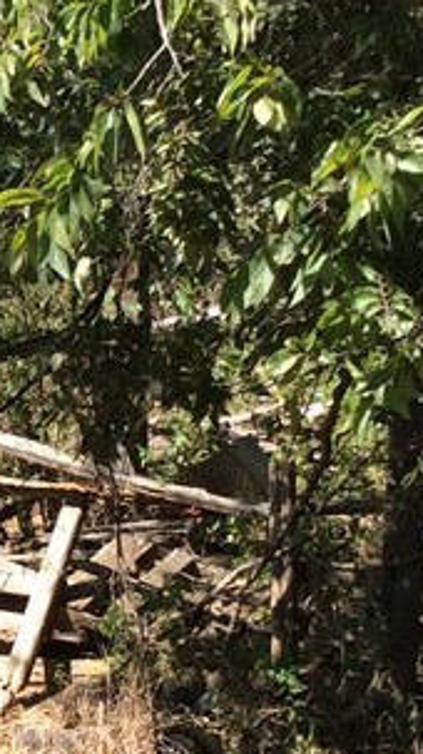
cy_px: 388
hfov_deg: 9.6
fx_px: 2358
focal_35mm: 118
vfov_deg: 18.2
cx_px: -383
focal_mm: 3.3
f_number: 2.4
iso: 32
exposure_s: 1/665
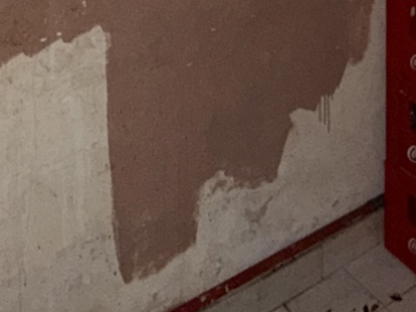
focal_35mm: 65
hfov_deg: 29.7
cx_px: 256
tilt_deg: -5.1
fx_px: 781
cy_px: -236
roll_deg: +0.8
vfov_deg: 18.2
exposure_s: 1/30
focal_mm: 2.22
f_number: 2.2
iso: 160
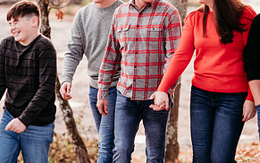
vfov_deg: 9.7
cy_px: 17
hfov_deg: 15.6
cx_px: 131
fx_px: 950
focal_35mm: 134
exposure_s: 1/400
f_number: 2.2
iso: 320
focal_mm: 85
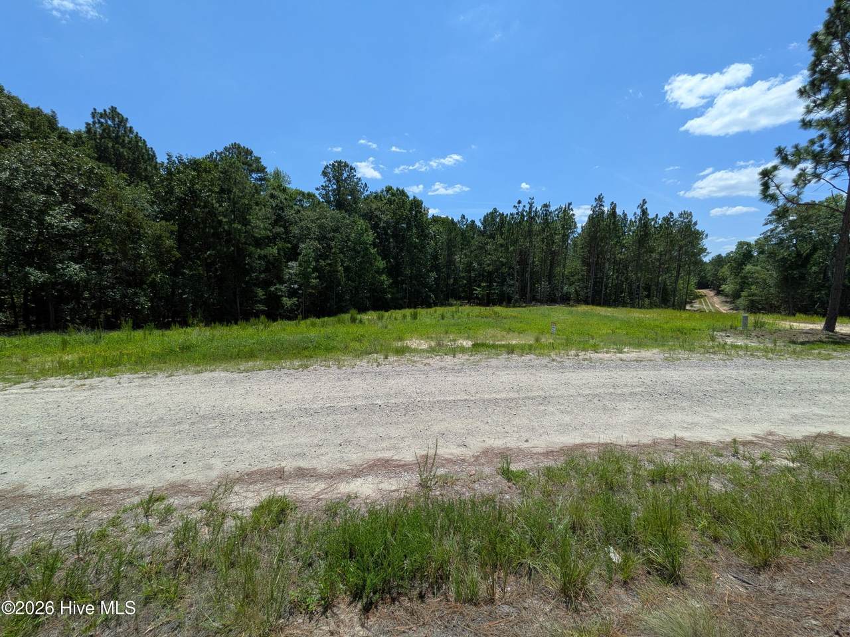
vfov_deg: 85.7
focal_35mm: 14
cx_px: 425
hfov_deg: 102.1
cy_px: 318
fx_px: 344
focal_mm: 1.85
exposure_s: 1/1965
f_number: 2.2
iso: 52
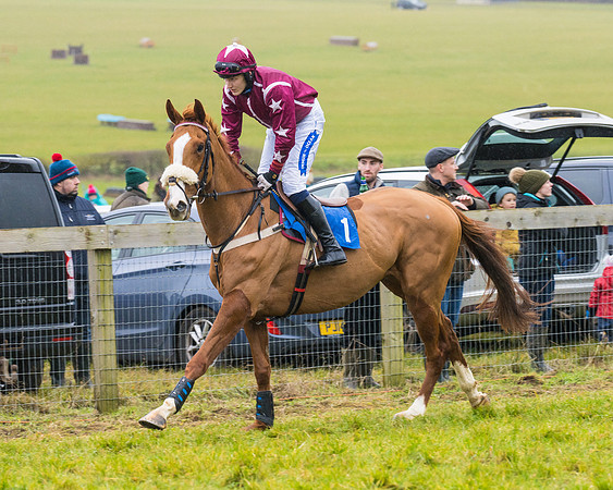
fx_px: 3957
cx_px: 263
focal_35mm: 218
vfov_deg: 7.1
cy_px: 236
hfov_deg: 8.9
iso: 800
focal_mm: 135
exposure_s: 1/640
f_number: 4
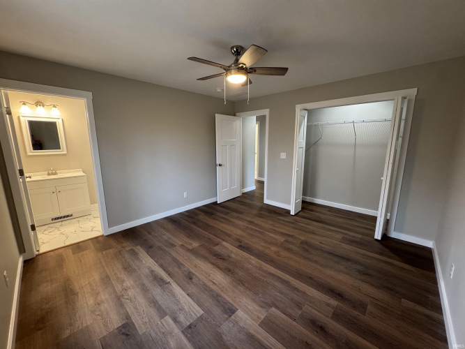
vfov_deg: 85.7
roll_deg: +0.6
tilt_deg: -10.3
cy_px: 174
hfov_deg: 102.1
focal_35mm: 14
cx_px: 232
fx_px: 188
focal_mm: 2.22
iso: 250
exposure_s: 1/60
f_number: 2.2
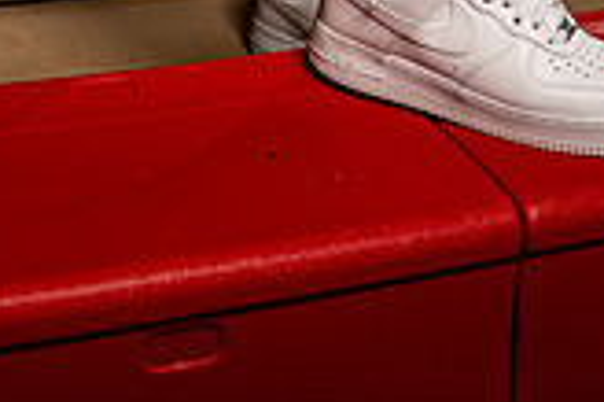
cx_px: 151
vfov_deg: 15.8
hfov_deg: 30.0
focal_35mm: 66
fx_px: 1106
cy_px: -420
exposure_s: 1/250
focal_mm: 24
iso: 100
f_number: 7.1
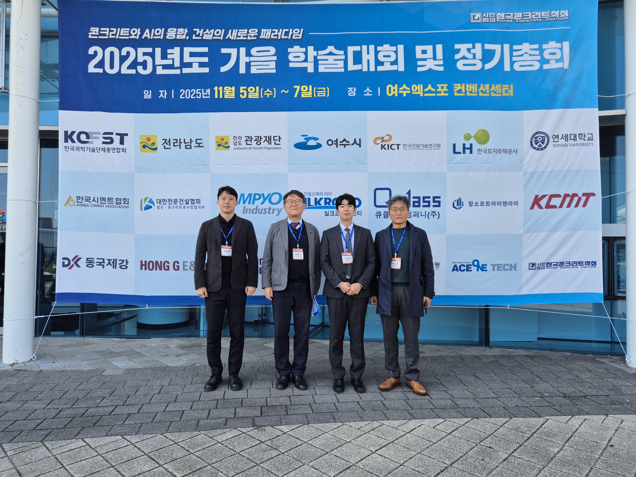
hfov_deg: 73.9
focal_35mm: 23
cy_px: 238
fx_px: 423
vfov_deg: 58.9
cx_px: 318
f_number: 1.8
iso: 25
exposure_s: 1/509
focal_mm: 5.4
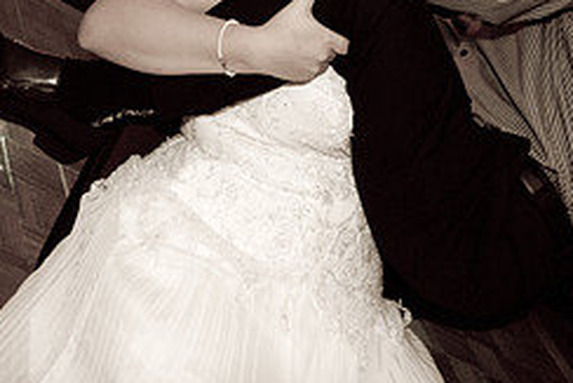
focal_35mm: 96
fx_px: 1532
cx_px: 279
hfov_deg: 21.2
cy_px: -2
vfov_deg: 14.0
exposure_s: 1/60
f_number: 2.8
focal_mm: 27
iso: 640
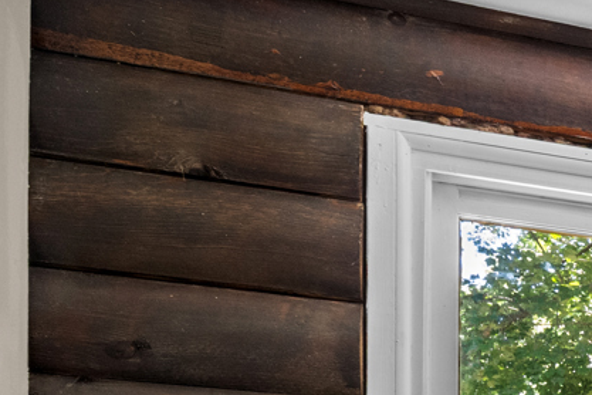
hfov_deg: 15.3
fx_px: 1480
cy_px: 693
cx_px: 1346
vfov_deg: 13.7
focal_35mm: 90
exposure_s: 1
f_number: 9
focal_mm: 15
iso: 320
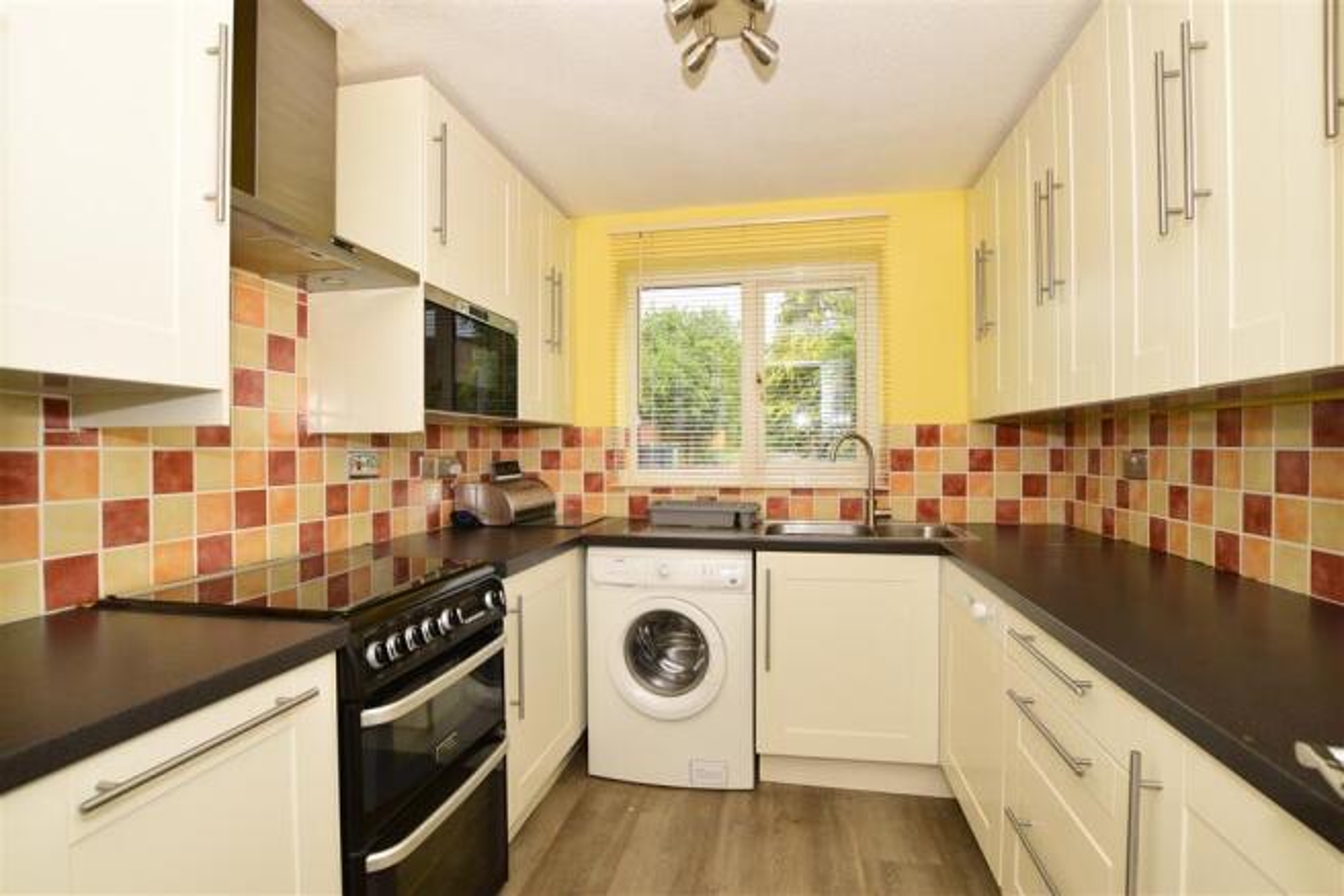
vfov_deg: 72.0
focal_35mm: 16
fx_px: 616
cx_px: 672
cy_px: 448
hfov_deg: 95.0
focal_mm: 11
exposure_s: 1/125
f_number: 7.1
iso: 400
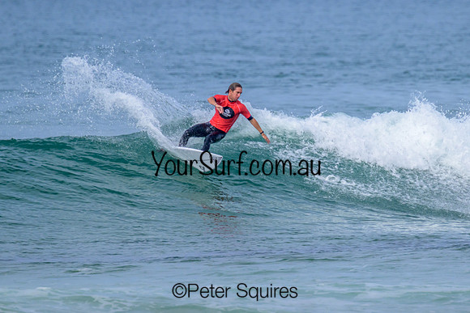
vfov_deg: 1.3
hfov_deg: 1.9
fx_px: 14334
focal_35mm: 1098
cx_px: 302
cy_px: 122
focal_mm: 800
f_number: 11
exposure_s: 1/2000
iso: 800
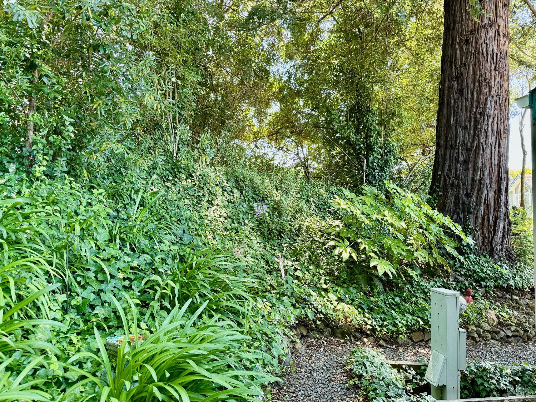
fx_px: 372
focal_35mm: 24
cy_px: 201
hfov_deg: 71.6
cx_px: 268
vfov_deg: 56.8
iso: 200
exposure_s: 1/231
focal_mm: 6.76
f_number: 1.78
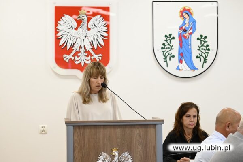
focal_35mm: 112
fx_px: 756
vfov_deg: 12.2
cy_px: 81
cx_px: 122
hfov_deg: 18.3
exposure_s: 1/125
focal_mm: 75
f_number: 2.8
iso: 500
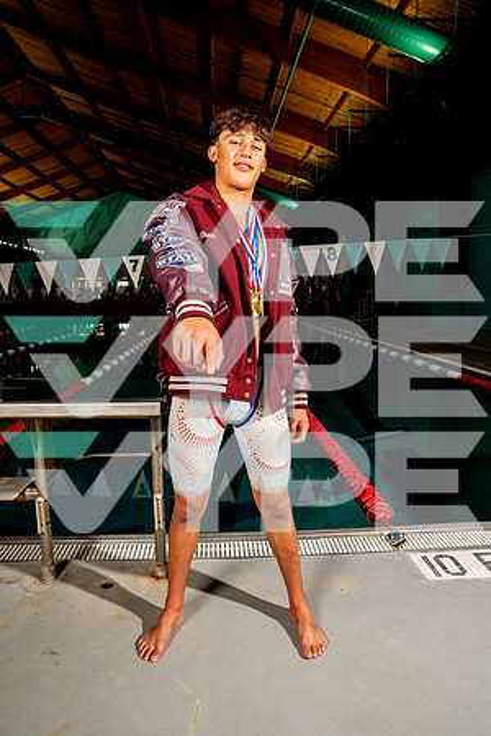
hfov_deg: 53.1
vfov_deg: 73.7
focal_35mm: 24
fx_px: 491
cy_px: 368
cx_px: 246
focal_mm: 24
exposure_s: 1/125
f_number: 7.1
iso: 400
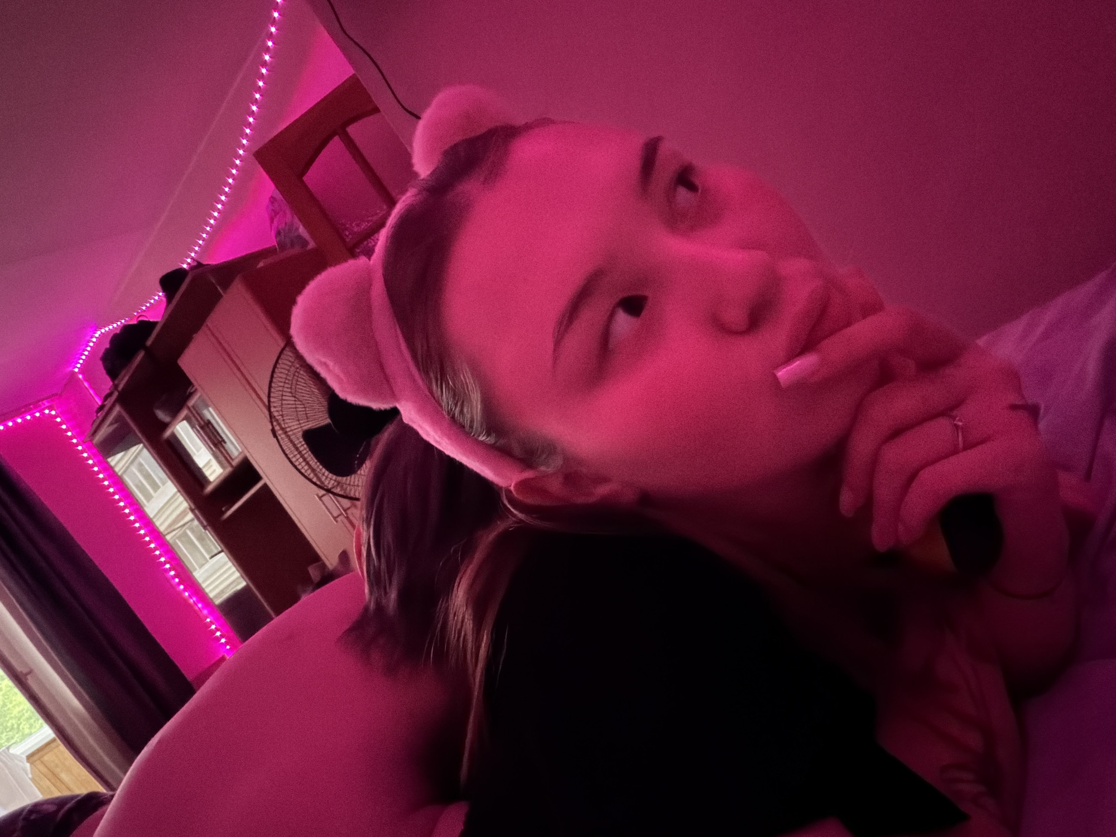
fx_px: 742
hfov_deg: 73.9
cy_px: 418
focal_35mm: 23
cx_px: 558
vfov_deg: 58.9
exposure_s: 1/15
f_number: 1.9
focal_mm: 2.71
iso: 2000
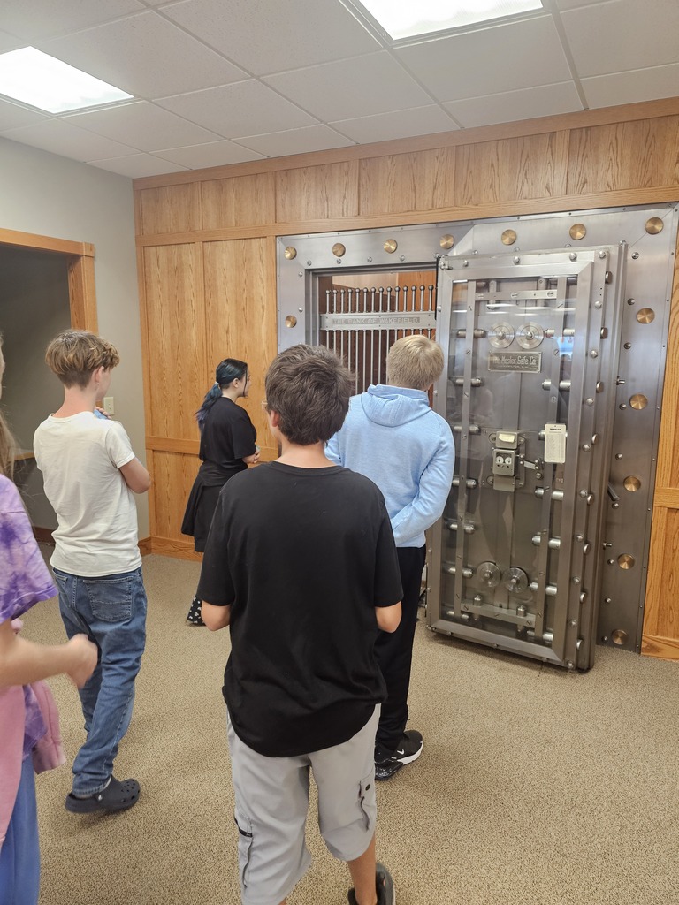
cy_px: 452
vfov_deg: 73.9
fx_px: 602
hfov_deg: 58.9
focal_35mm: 23
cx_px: 340
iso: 400
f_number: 1.7
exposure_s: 1/120
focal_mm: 6.3
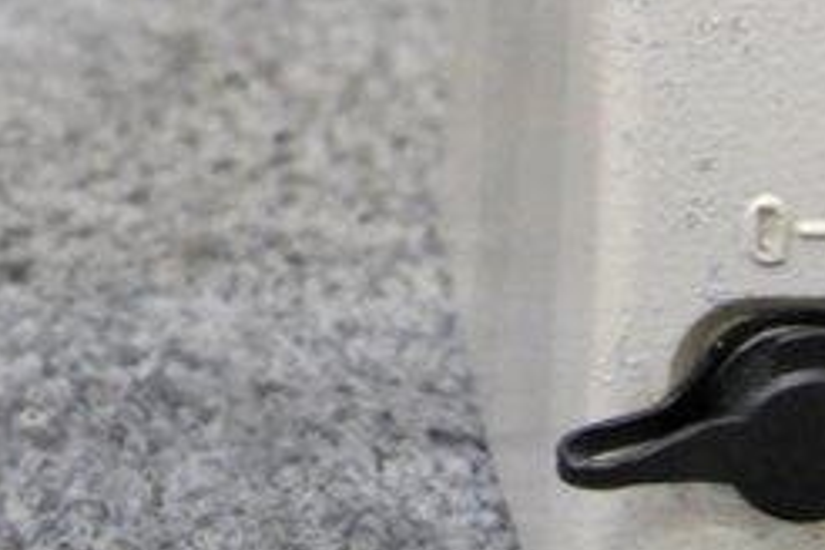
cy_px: -138
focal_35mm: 263
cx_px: -27
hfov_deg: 7.8
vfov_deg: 5.2
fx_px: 6027
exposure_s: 1/100
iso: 3200
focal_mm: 48
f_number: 10
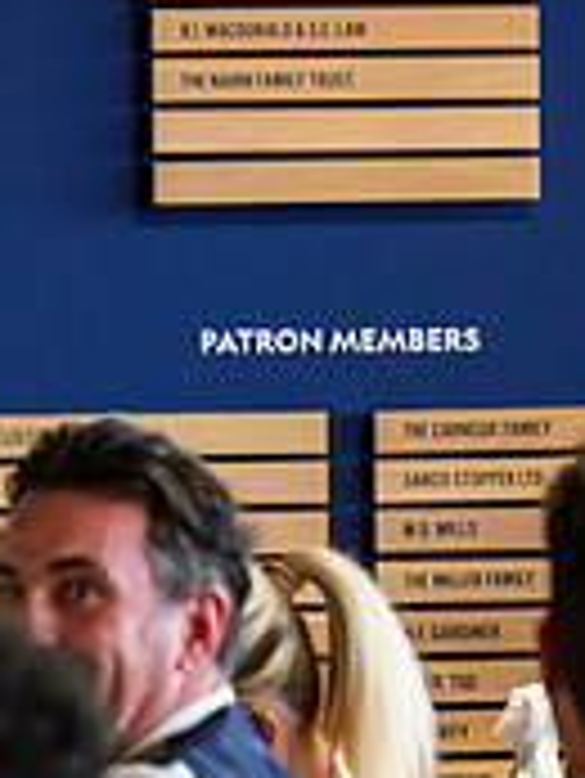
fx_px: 14133
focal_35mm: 628
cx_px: -639
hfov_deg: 2.4
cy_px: 533
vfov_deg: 3.2
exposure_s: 1/160
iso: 5000
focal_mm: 195
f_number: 3.2
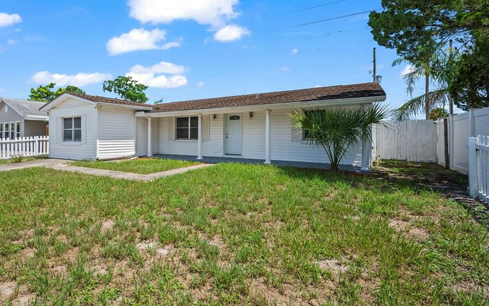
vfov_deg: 64.6
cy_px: 129
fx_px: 240
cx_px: 210
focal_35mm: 18
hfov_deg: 90.5
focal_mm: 14
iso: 400
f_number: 8
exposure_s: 1/500
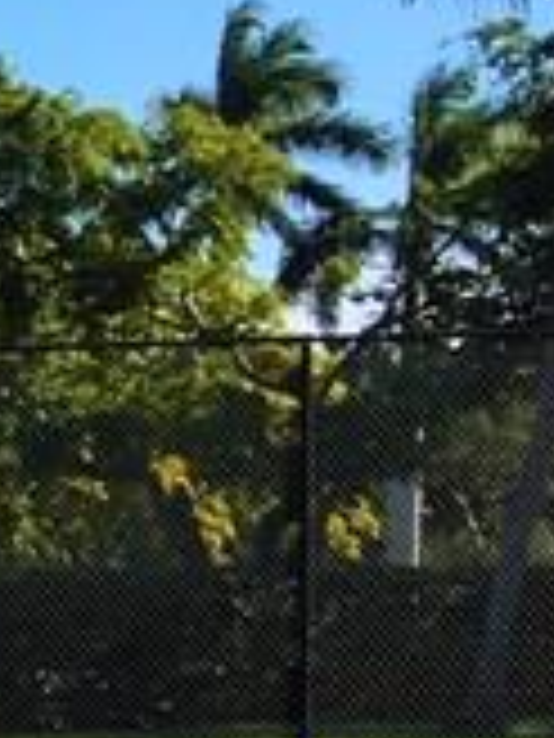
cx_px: -1657
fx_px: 3862
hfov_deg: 6.6
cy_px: 729
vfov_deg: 10.8
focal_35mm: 181
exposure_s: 1/1647
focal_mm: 4.15
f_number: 2.2
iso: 32
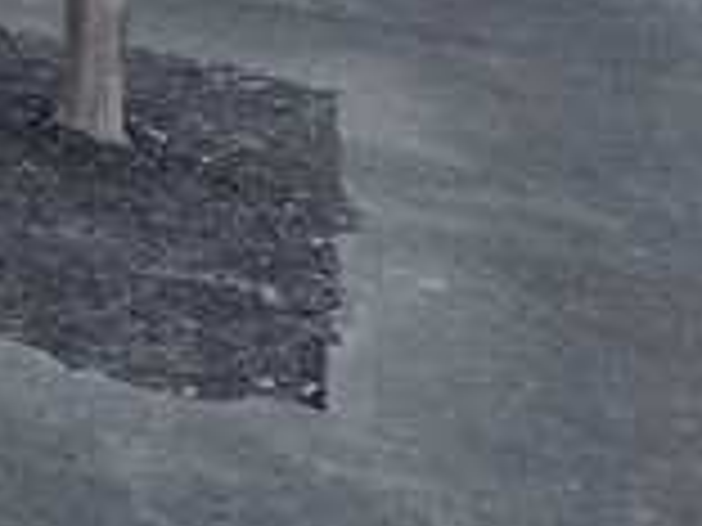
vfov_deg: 10.7
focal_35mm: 118
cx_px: -950
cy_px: -751
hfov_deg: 13.0
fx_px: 2393
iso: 100
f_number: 1.8
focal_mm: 5.56
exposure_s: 1/873
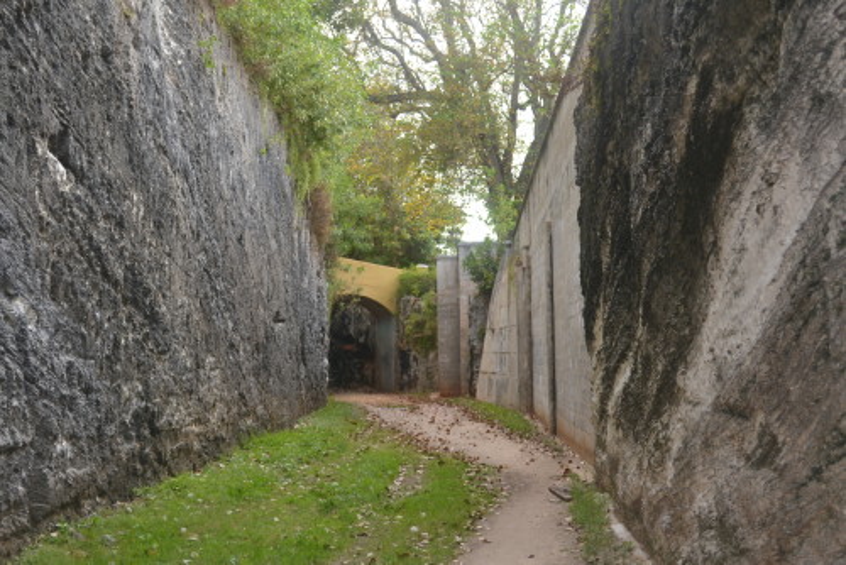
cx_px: 423
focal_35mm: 52
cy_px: 282
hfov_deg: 37.8
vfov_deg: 25.8
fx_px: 1234
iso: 180
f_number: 5
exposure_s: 1/125
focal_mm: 35
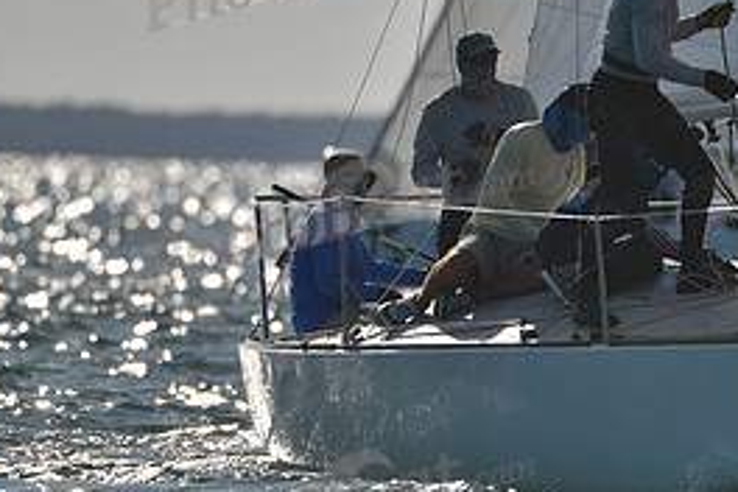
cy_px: 323
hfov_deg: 2.3
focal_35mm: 878
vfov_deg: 1.6
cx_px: 682
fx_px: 17998
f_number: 4
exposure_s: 1/6400
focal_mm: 400
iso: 200
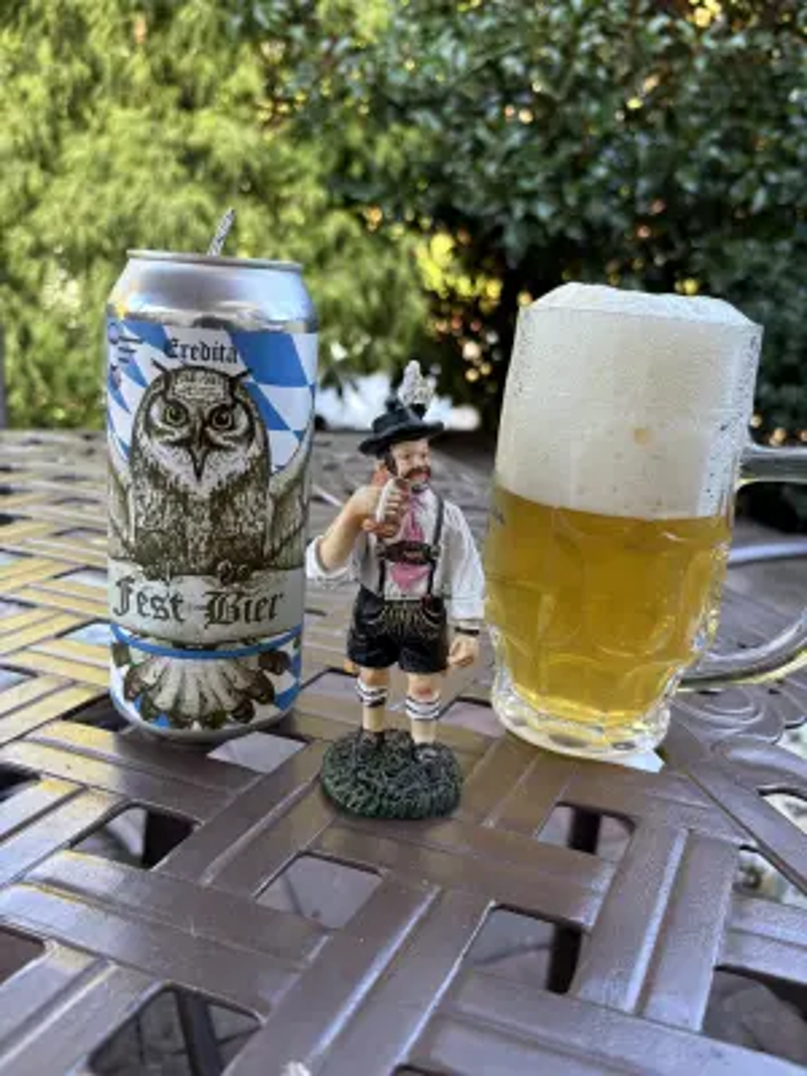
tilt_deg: -17.3
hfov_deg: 53.1
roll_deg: -3.7
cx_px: 404
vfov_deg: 67.3
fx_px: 808
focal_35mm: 26
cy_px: 538
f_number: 1.6
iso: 100
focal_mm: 5.96
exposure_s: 1/178
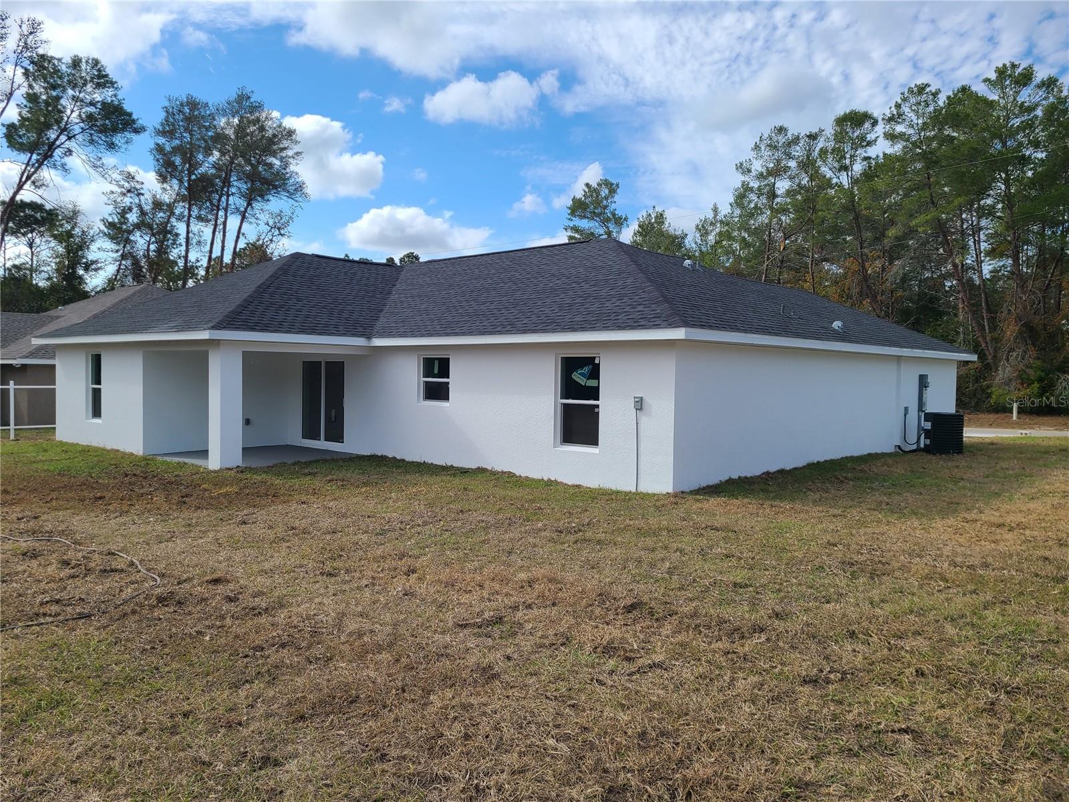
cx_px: 534
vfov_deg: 53.1
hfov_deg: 67.3
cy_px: 401
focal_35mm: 26
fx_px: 803
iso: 40
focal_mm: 5.4
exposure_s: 1/2043
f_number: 1.8
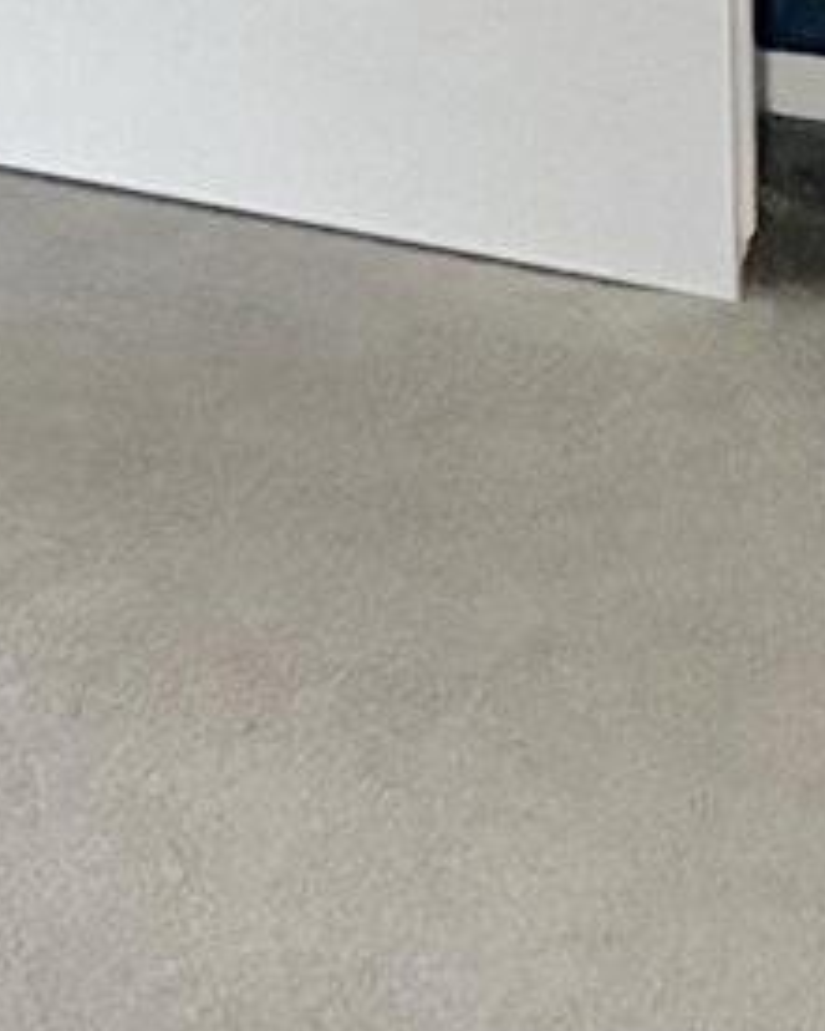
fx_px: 3477
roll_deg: +0.4
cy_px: -960
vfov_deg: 14.4
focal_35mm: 114
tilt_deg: -0.4
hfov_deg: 10.9
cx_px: -1314
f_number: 2.2
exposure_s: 1/120
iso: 250
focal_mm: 2.22
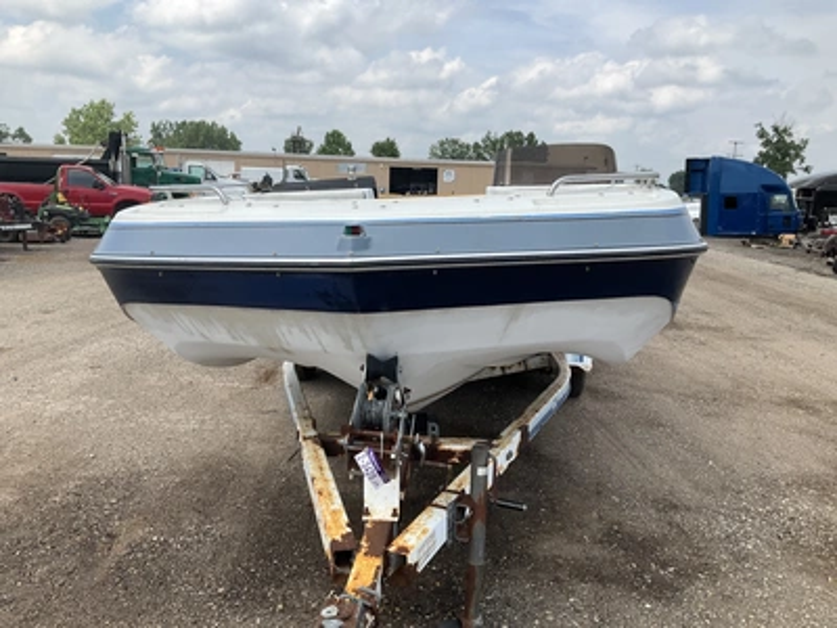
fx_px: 701
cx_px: 418
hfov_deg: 61.7
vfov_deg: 48.2
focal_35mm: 29
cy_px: 314
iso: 25
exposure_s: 1/1279
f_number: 1.8
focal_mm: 3
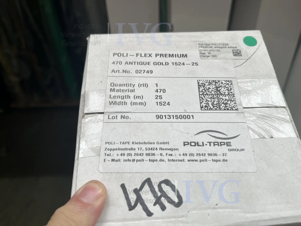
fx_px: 226
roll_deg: +1.7
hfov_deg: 67.3
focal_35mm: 26
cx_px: 150
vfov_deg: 53.1
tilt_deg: -40.6
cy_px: 113
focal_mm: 5.1
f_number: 1.6
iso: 32
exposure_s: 1/100
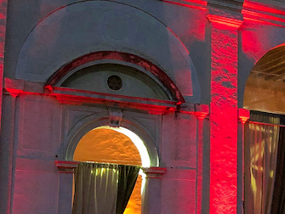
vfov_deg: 16.6
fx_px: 734
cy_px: 147
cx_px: 392
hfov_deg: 19.8
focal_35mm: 89
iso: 100
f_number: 1.8
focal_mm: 4
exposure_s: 1/5
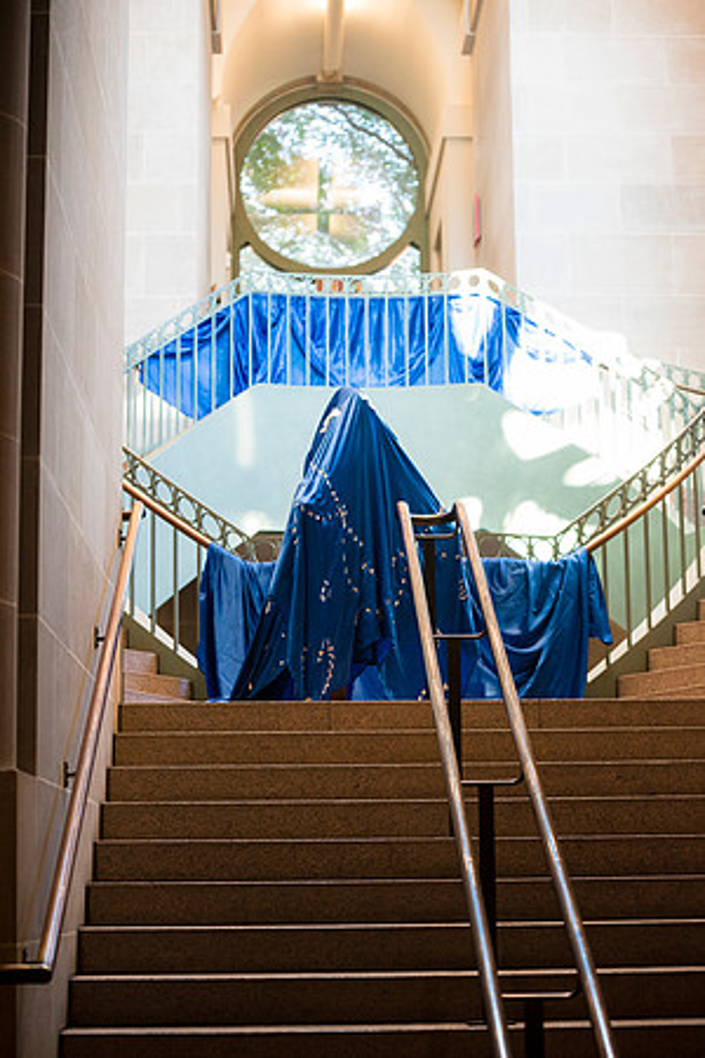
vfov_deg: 28.8
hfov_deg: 19.5
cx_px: 352
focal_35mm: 70
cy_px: 529
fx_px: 2056
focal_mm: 70
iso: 2000
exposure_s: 1/125
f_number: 2.8
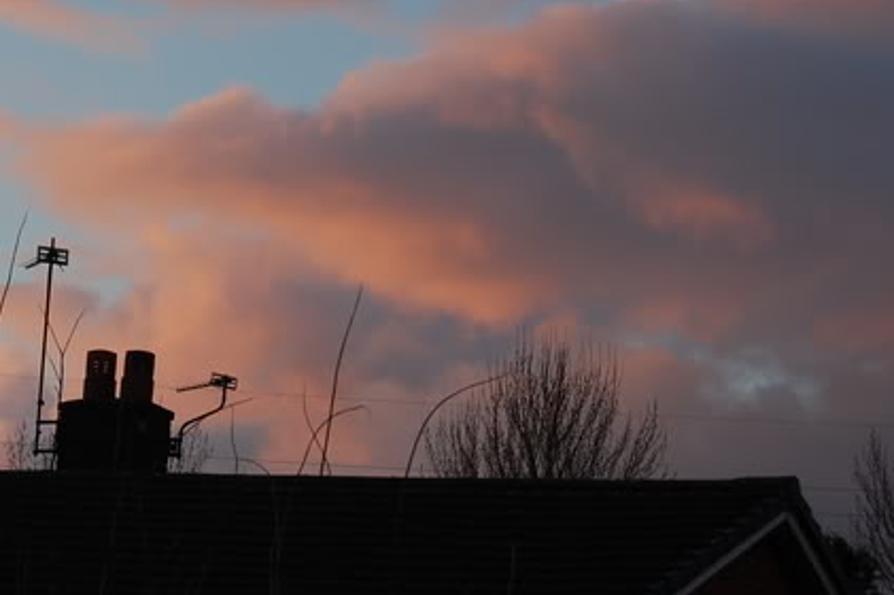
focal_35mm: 157
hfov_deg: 13.0
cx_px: 168
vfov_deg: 8.7
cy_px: 142
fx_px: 3894
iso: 200
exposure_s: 1/125
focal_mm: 55
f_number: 5.6
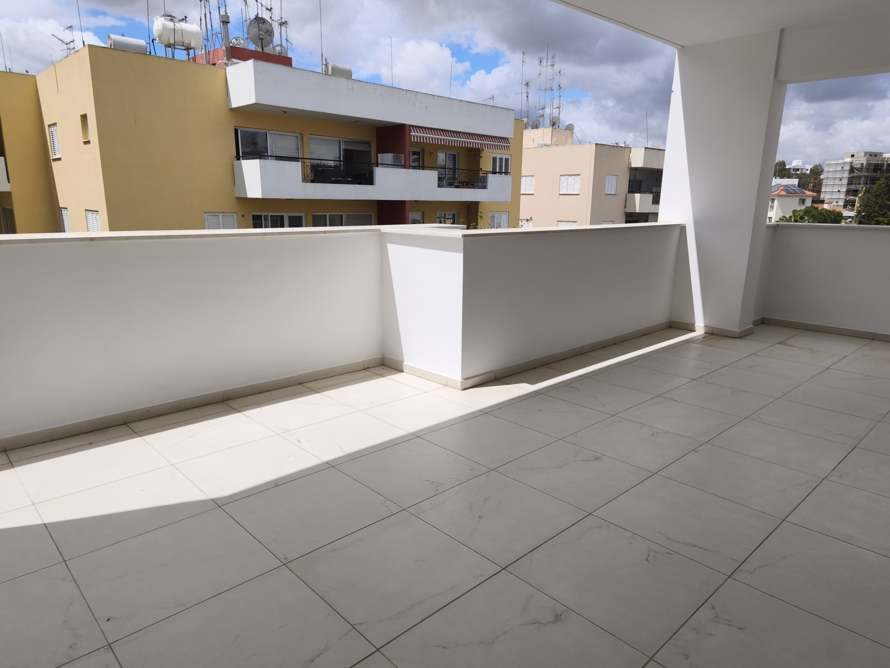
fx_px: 591
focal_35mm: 23
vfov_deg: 58.9
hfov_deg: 73.9
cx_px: 445
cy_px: 334
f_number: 1.7
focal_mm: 5.35
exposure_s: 1/4700
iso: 50
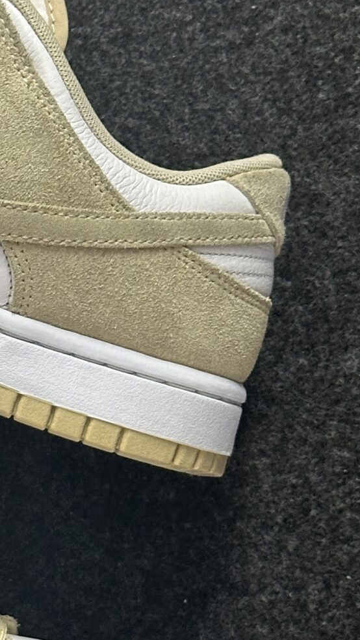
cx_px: -187
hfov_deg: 8.7
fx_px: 2306
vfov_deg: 15.7
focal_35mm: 136
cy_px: 473
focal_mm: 6.86
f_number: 1.78
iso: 250
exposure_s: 1/50
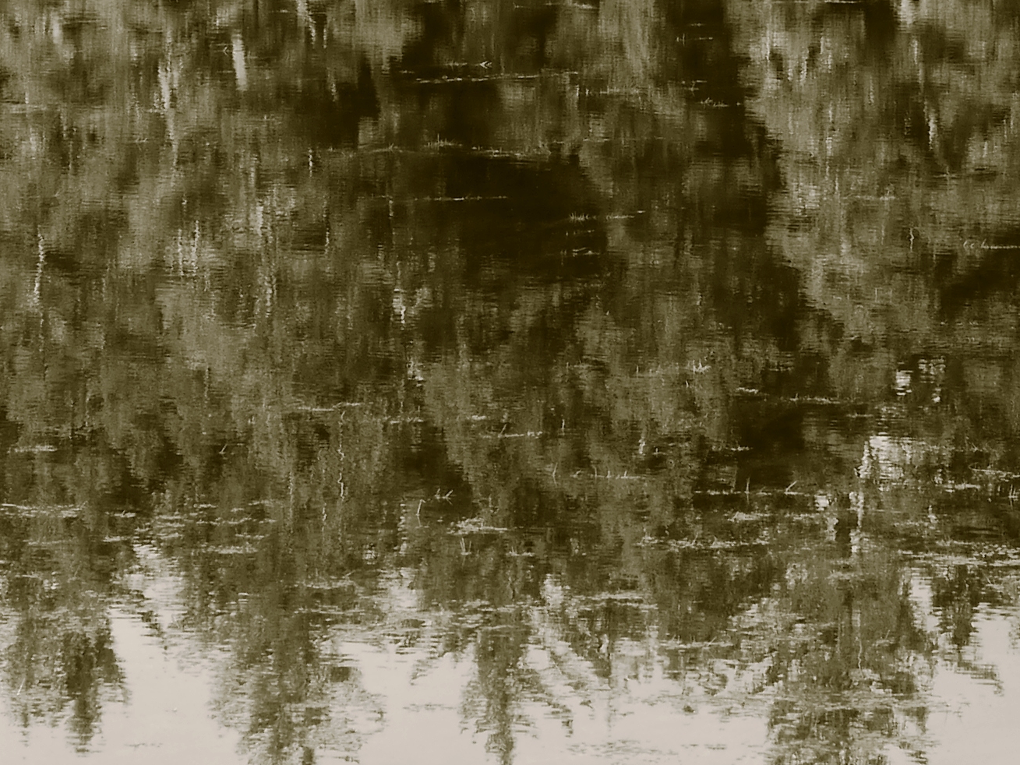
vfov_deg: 8.3
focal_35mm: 176
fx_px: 5187
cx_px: 856
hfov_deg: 11.2
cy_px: -314
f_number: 6.3
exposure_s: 1/200
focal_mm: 25
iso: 160
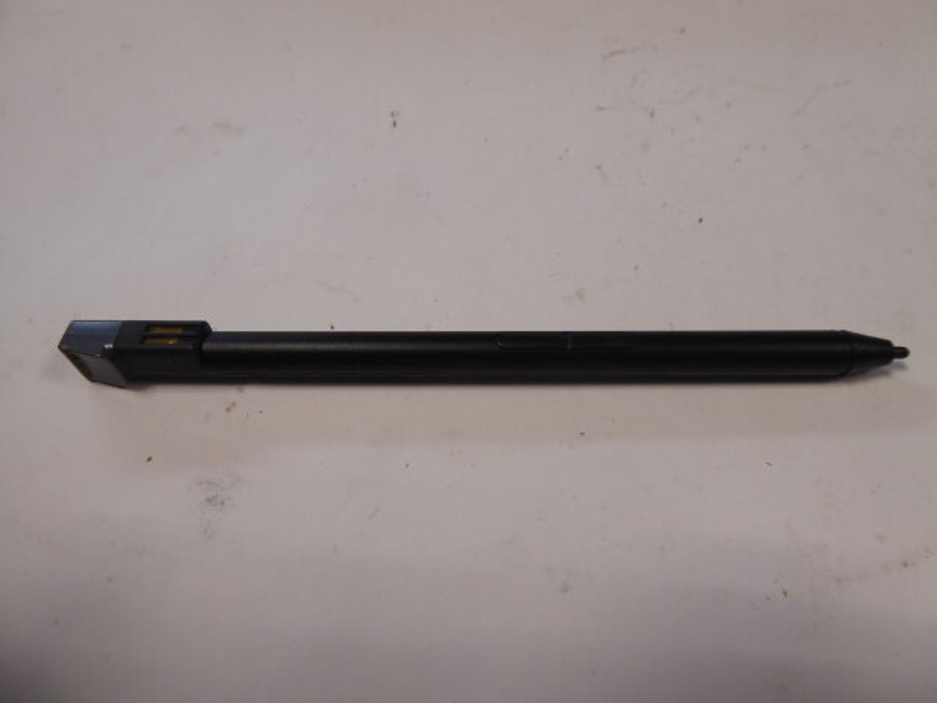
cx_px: 468
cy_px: 352
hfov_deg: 69.4
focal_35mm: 25
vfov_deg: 54.9
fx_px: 677
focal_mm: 4.3
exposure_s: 1/60
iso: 160
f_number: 3.3
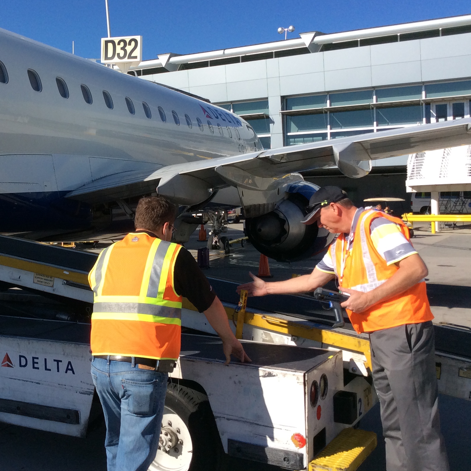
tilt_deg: -1.4
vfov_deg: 36.7
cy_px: 191
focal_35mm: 46
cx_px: 107
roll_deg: -1.0
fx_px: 708
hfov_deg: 35.8
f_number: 2.4
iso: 32
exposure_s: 1/1789
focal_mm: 3.3
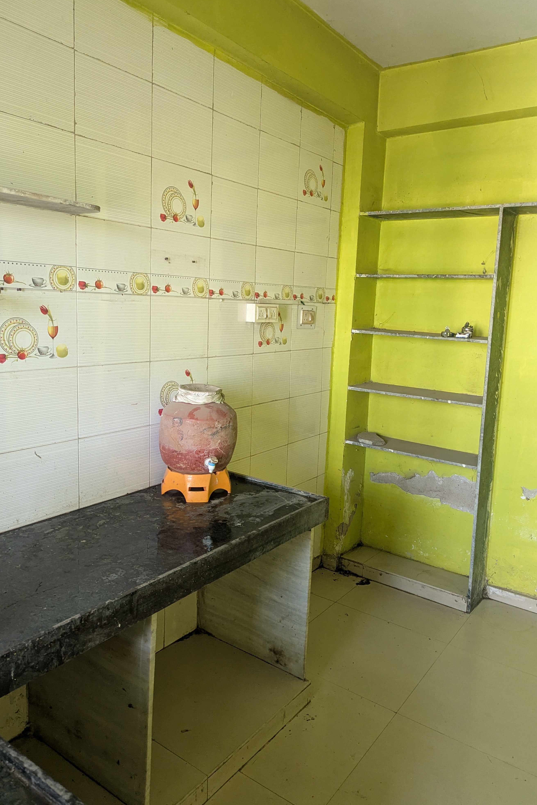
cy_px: 390
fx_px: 582
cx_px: 272
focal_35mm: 26
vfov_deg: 69.4
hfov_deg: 49.5
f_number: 1.85
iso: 540
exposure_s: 1/131
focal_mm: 6.81
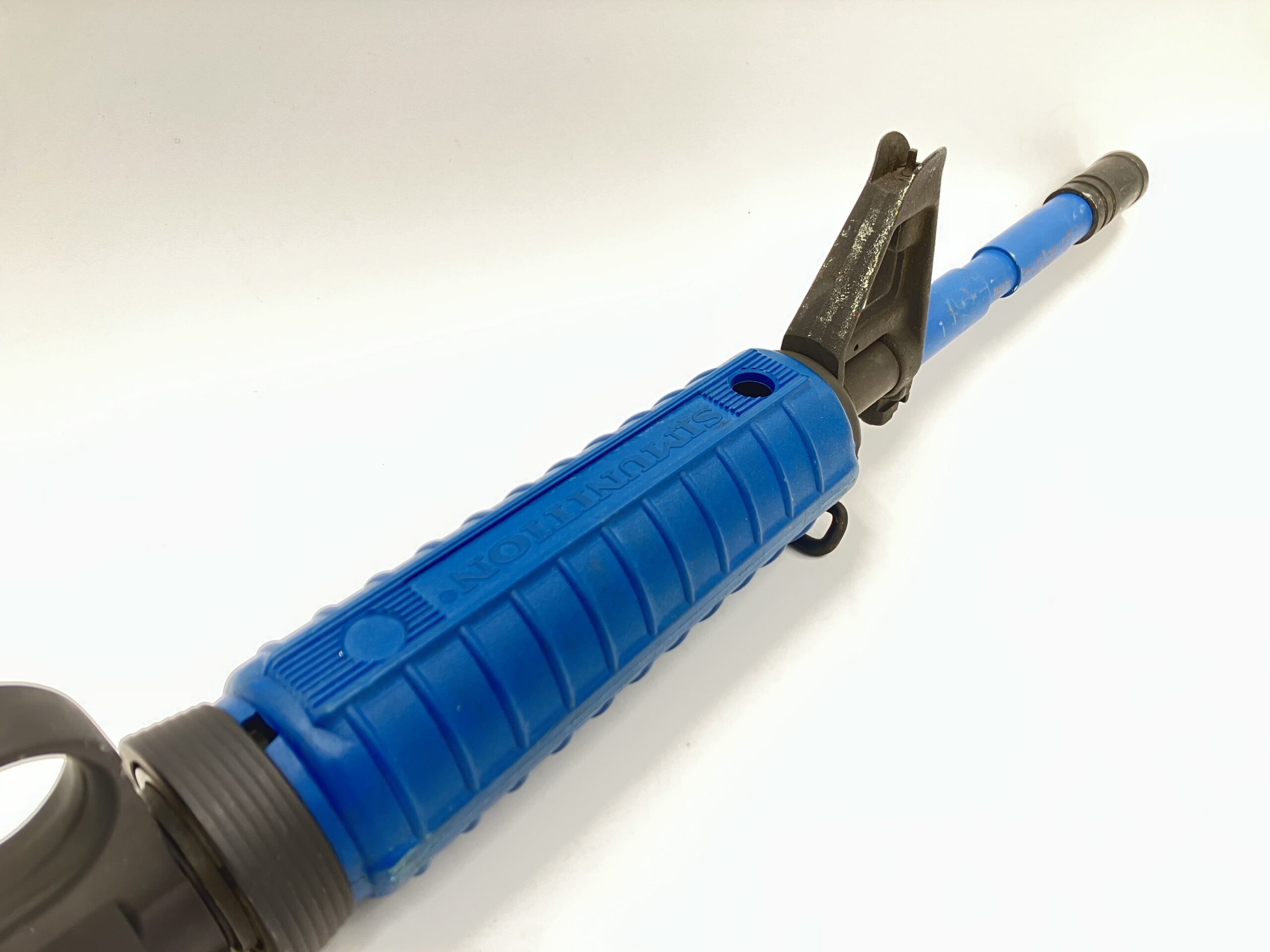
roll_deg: +0.7
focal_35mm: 28
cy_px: 476
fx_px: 1027
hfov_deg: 63.4
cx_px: 635
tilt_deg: -37.4
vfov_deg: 49.7
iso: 100
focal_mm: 3.99
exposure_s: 1/60
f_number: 1.8
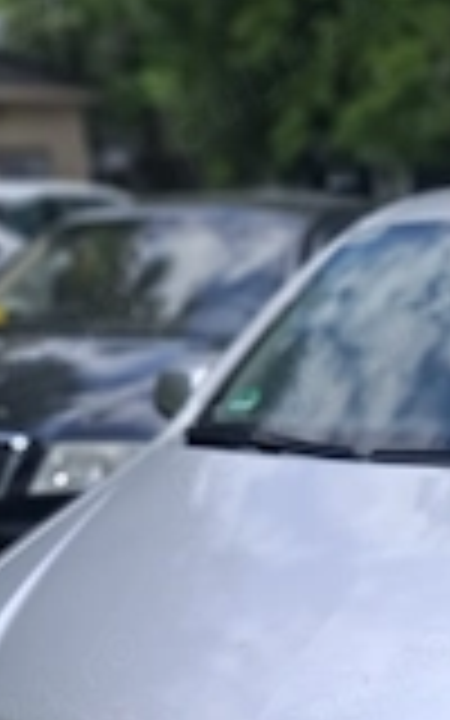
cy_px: 810
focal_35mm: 61
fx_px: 1197
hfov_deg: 20.5
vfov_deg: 29.8
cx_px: 468
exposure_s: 1/909
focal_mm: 5.54
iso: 50
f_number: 1.8
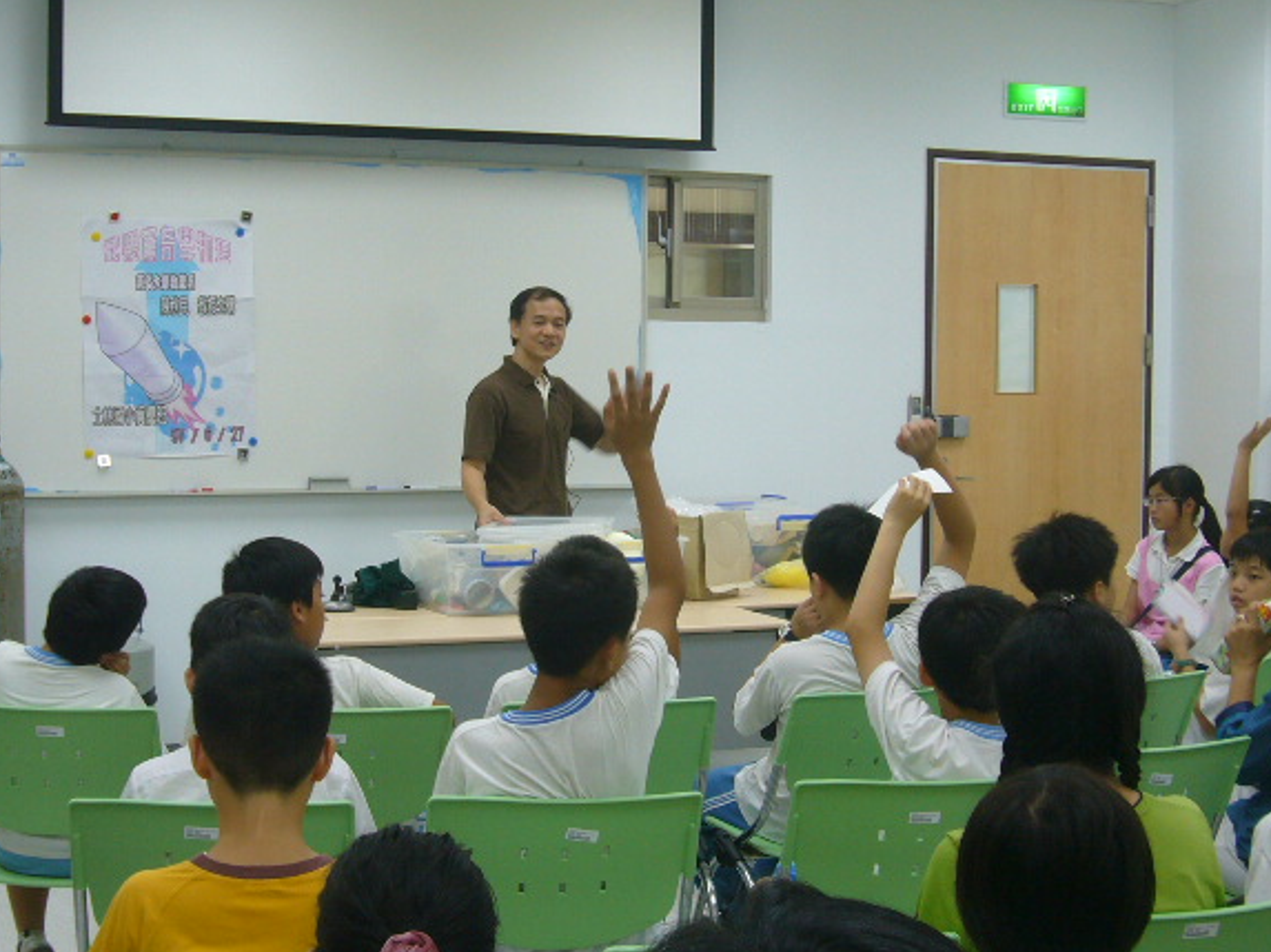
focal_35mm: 57
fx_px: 2092
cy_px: 455
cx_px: 575
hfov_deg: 33.8
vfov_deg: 25.6
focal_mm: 6.1
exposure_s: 1/40
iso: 80
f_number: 3.1
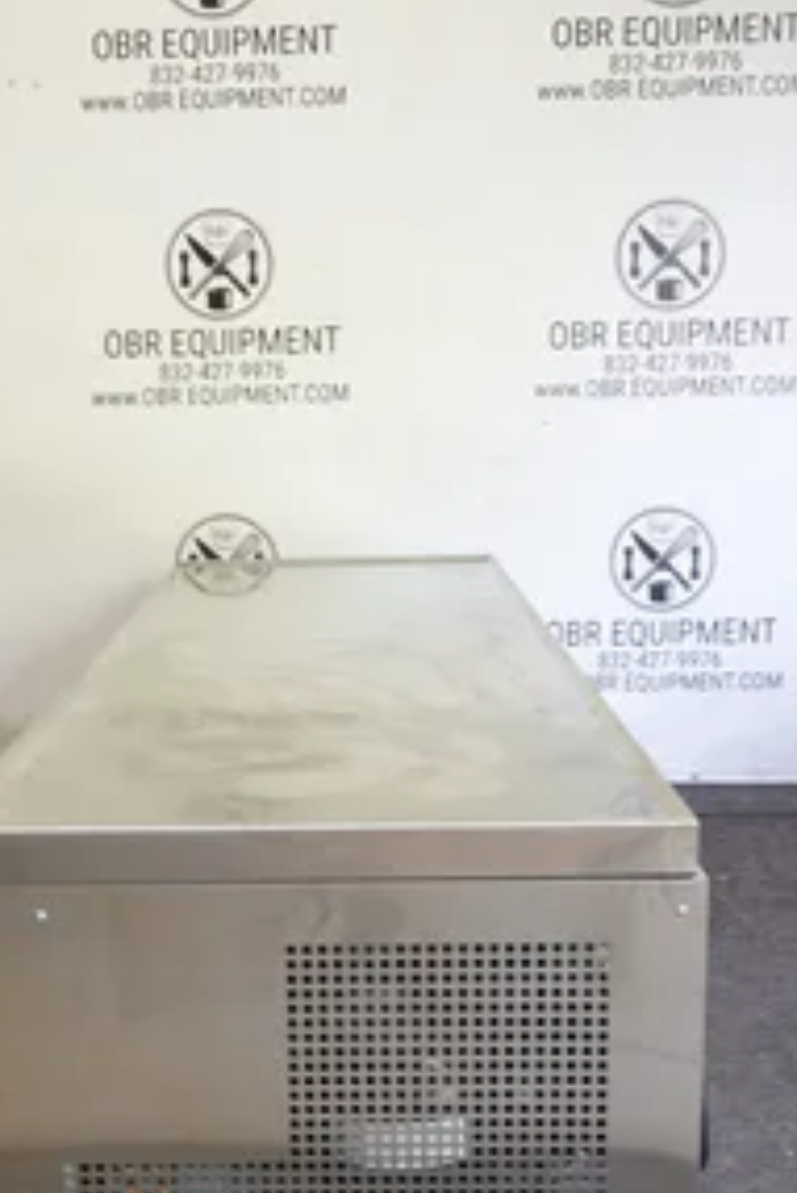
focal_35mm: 56
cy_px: 780
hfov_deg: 24.2
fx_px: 1857
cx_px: 298
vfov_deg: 35.3
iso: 125
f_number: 4
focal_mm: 14.99
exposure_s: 1/8
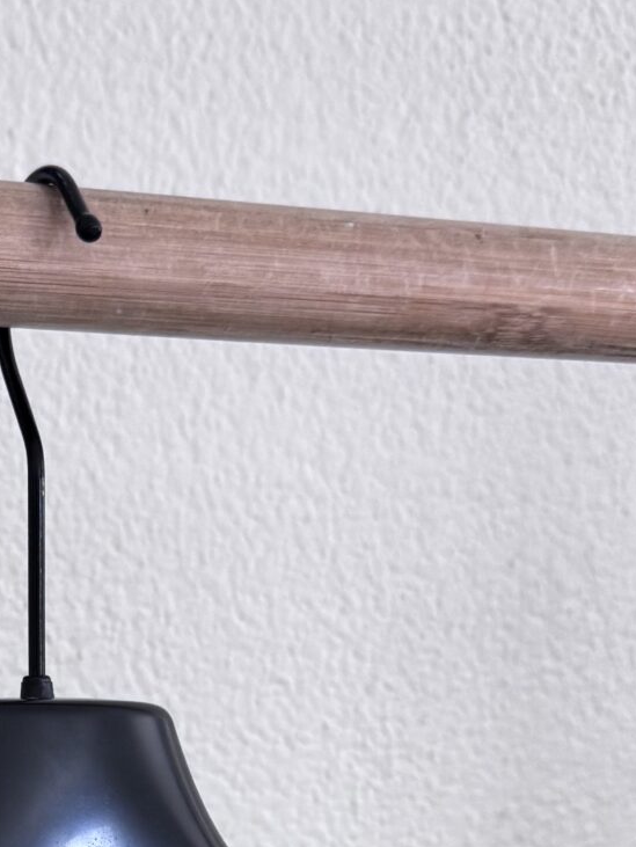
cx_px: 66
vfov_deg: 21.7
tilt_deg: -10.6
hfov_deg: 17.3
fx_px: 2056
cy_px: 999
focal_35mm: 84
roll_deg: -2.2
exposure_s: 1/83
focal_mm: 6.76
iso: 200
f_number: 1.78
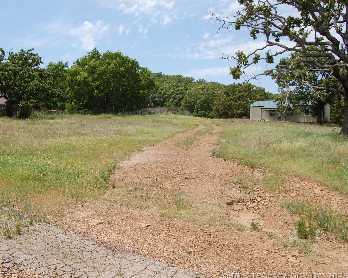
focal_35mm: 38
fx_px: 391
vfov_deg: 39.2
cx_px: 137
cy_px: 141
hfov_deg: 47.6
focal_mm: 22
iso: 200
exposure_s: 1/400
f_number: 10
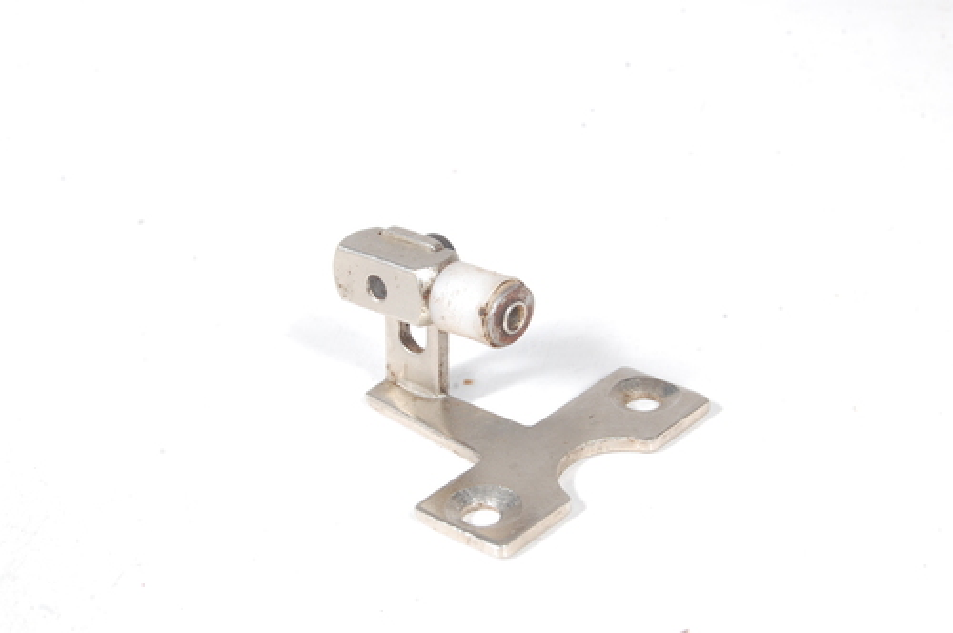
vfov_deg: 16.5
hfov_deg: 24.6
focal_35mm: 82
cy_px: 316
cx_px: 476
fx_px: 2181
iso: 200
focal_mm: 55
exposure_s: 1/125
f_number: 14
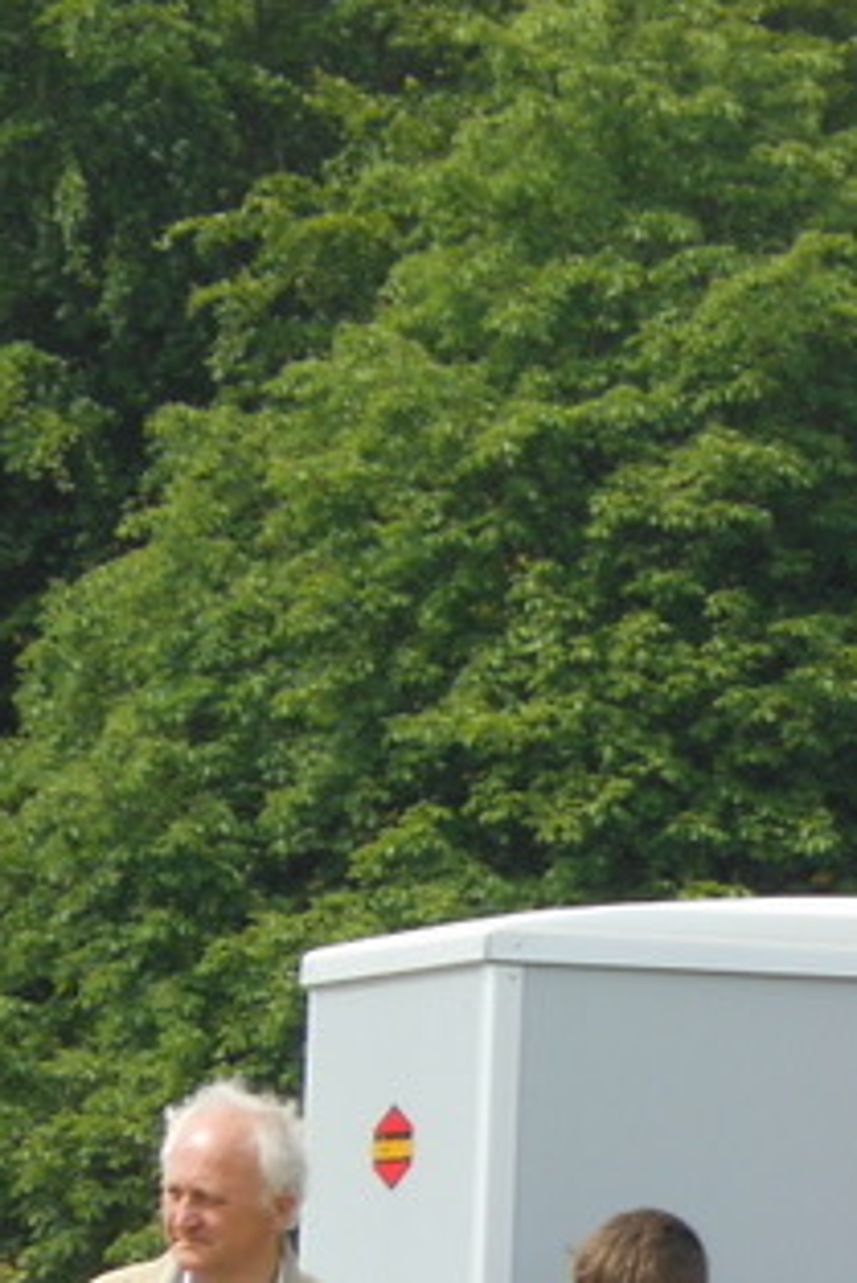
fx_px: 18582
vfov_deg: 4.0
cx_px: 1439
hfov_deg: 2.6
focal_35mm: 521
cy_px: 1025
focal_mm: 35
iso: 80
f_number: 5.6
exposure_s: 1/250
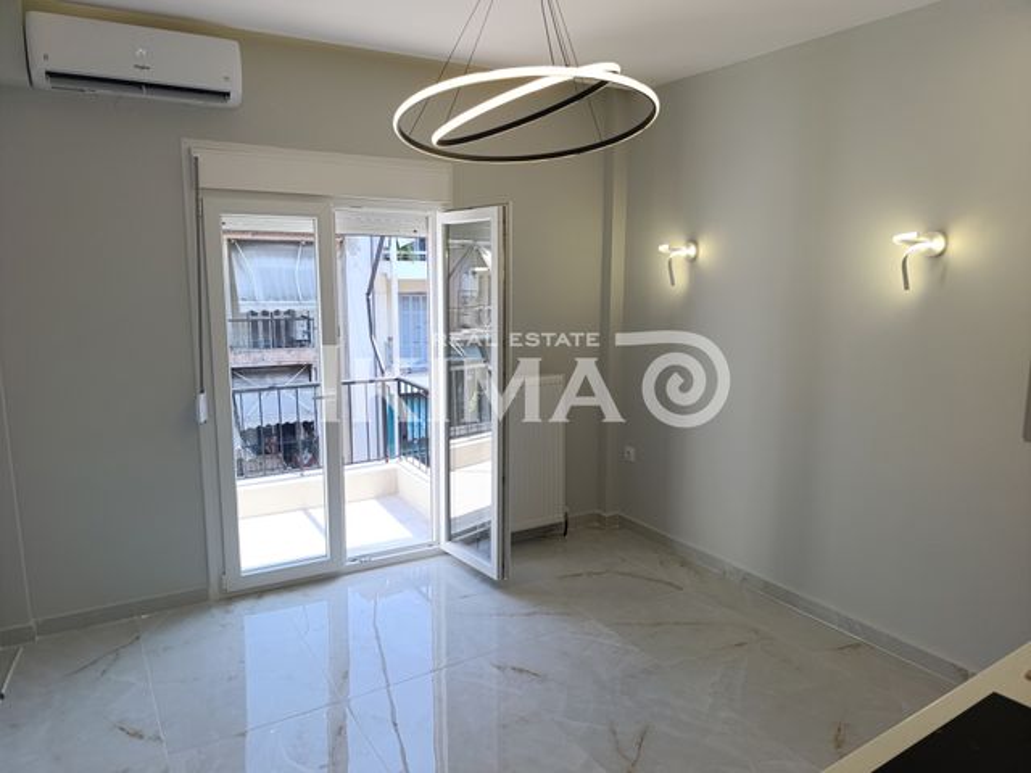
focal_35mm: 23
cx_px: 516
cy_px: 386
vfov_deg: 58.9
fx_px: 685
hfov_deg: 73.9
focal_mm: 6.14
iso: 80
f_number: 1.6
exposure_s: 1/100
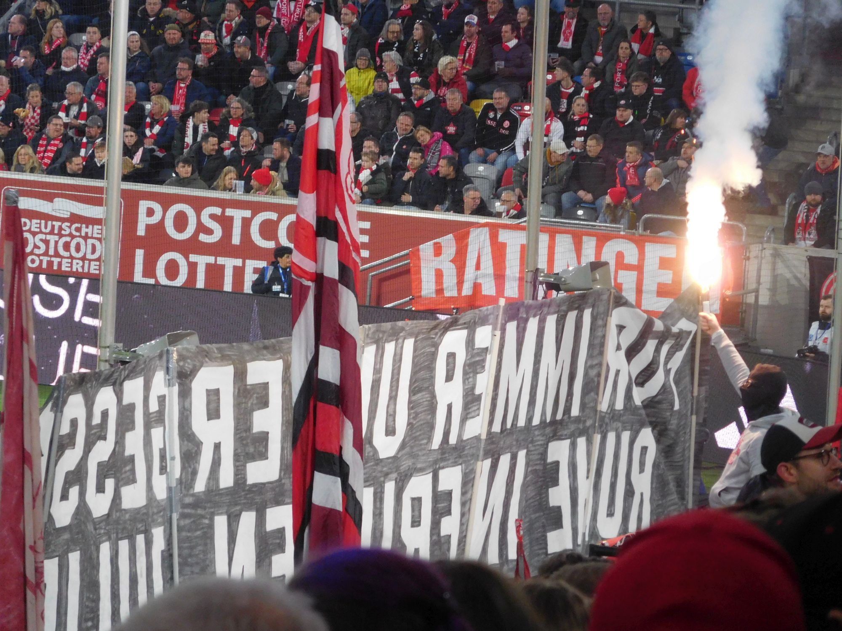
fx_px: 6811
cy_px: 316
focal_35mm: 280
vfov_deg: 5.3
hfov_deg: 7.1
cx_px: 421
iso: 500
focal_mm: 50
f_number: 5.8
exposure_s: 1/60
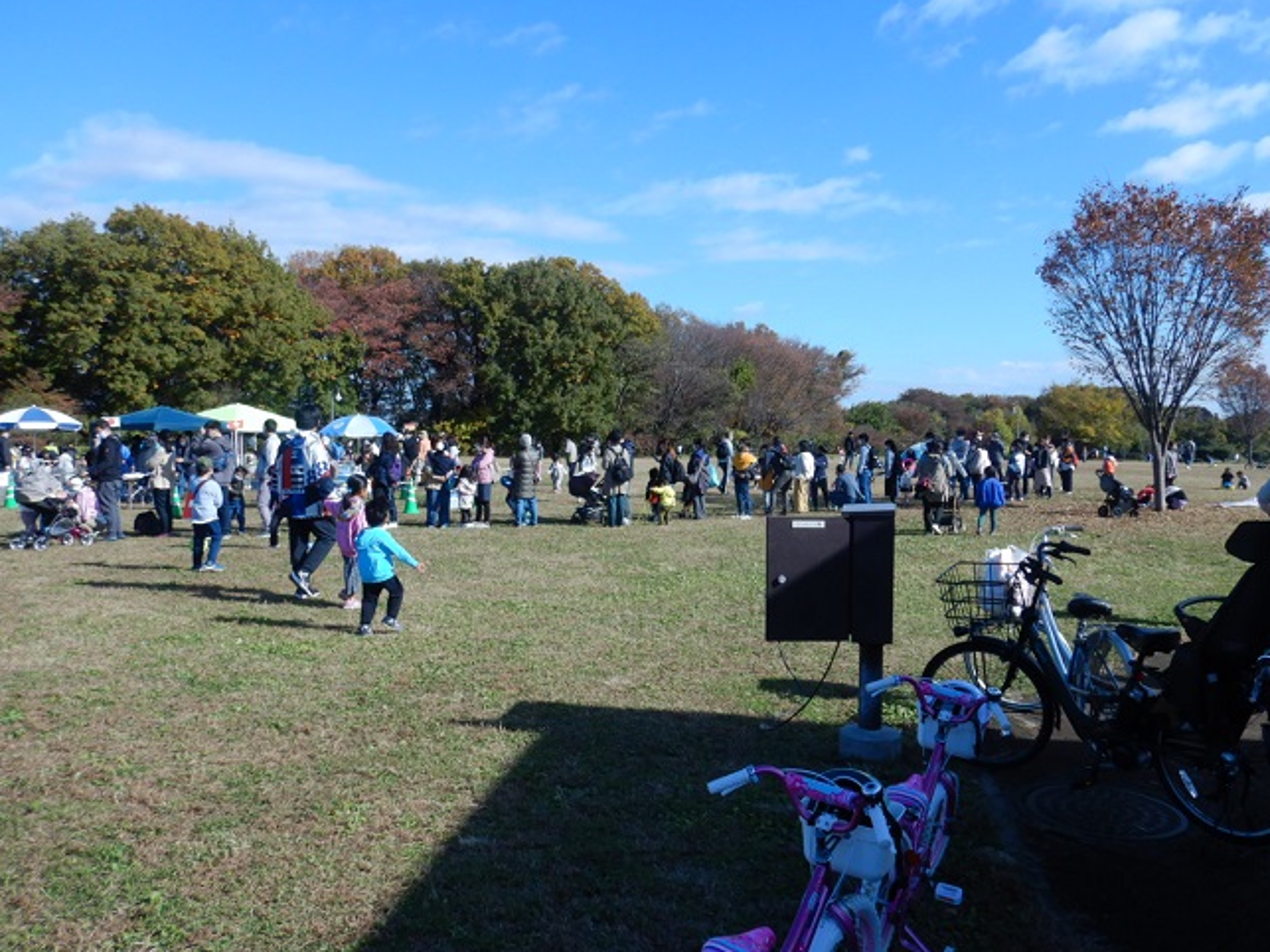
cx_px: 666
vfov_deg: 49.7
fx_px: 1027
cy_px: 464
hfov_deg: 63.4
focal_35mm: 28
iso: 125
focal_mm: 4.3
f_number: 4.1
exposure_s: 1/800
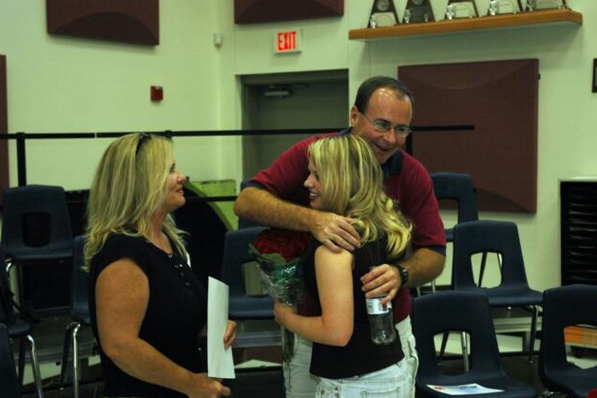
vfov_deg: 23.4
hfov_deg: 34.5
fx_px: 962
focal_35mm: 58
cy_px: 199
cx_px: 299
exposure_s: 1/60
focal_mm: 38
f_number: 4.2
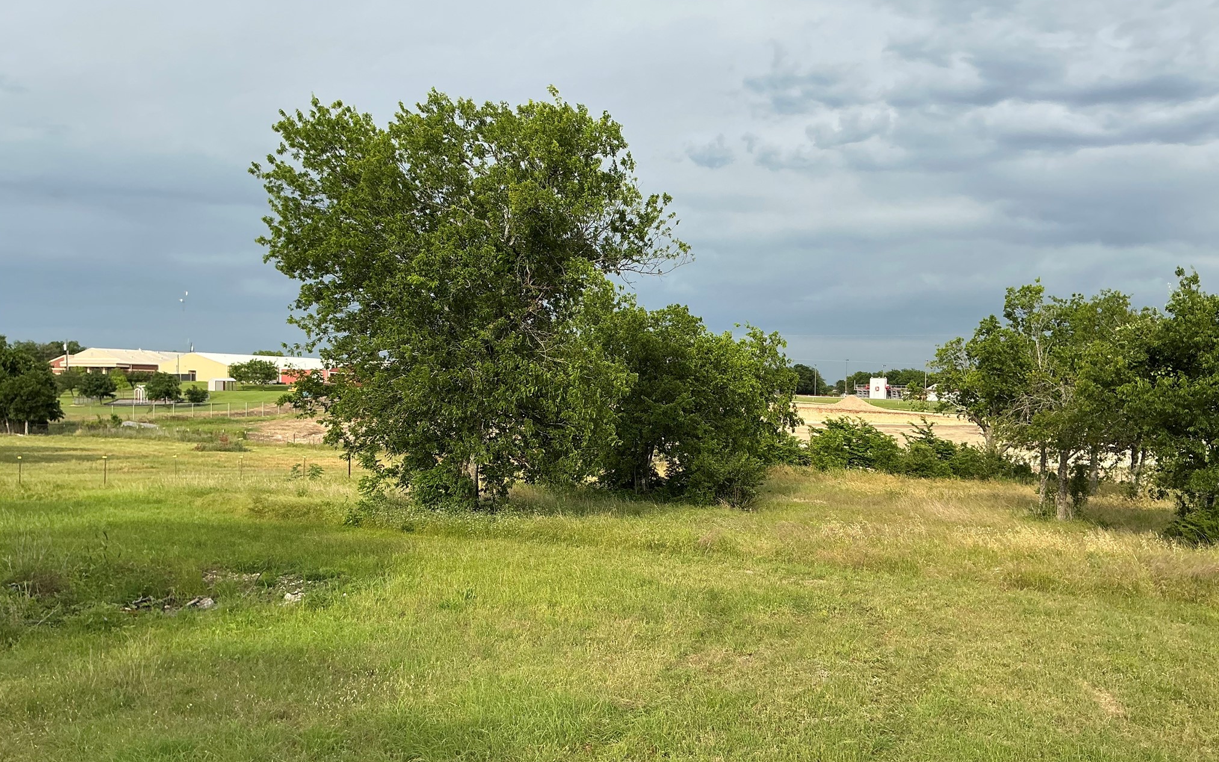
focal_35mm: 30
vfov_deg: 41.7
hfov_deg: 62.9
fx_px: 997
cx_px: 611
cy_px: 435
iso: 25
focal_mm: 3
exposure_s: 1/816
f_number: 1.8
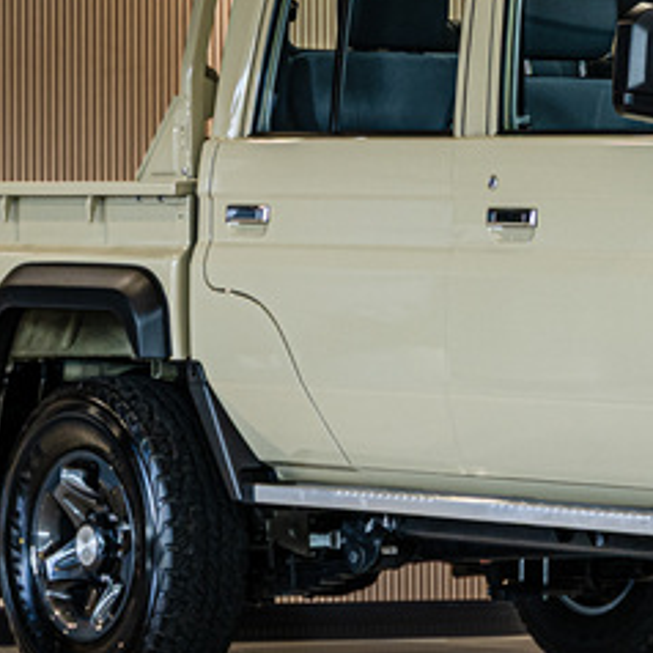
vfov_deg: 7.6
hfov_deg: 7.5
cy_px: 236
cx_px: 874
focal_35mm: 230
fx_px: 4909
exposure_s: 1/125
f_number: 4
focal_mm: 63
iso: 320
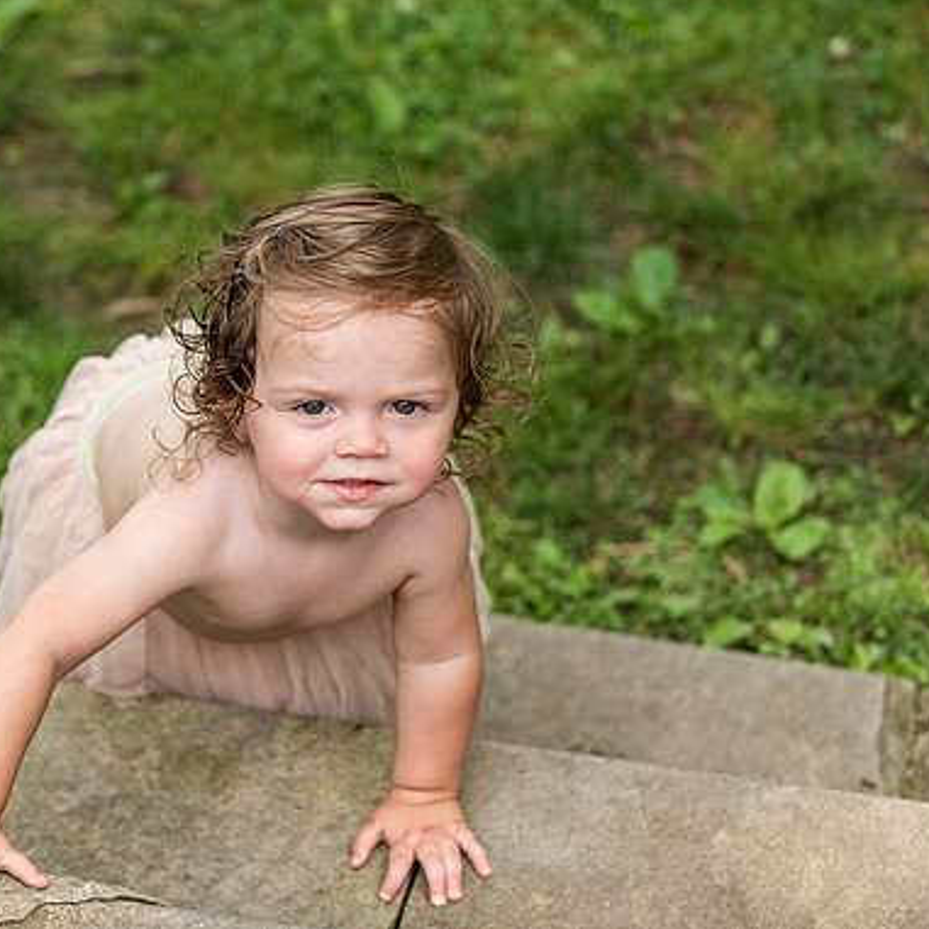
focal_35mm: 106
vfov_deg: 16.4
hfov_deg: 16.4
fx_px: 3218
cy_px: 462
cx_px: 341
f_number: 3.5
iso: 640
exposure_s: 1/2000
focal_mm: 82
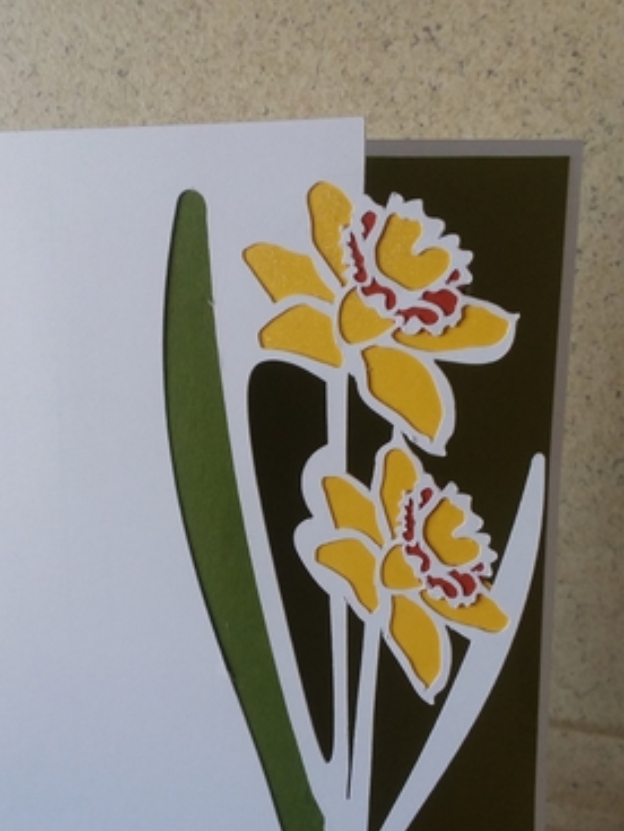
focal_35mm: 33
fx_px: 793
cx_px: 279
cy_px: 479
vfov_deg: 55.1
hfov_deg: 42.9
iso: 64
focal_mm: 2.91
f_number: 1.9
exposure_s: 1/120
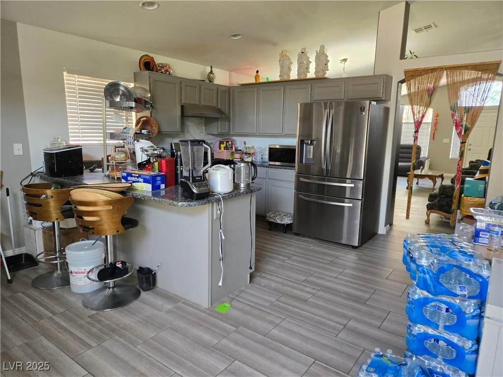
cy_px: 188
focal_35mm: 23
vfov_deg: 58.9
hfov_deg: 73.9
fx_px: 334
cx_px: 252
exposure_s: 1/120
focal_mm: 5.4
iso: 320
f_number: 1.8
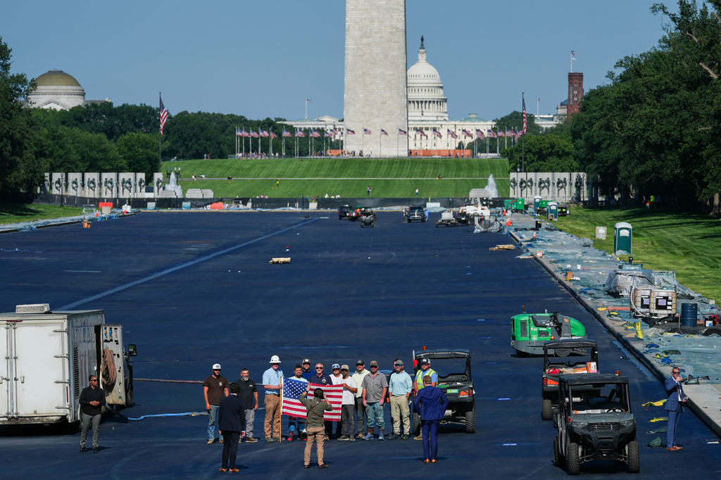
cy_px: 240
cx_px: 360
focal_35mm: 217
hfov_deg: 9.5
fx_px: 4344
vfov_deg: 6.3
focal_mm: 145
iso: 50
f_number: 4.5
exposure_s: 1/1600
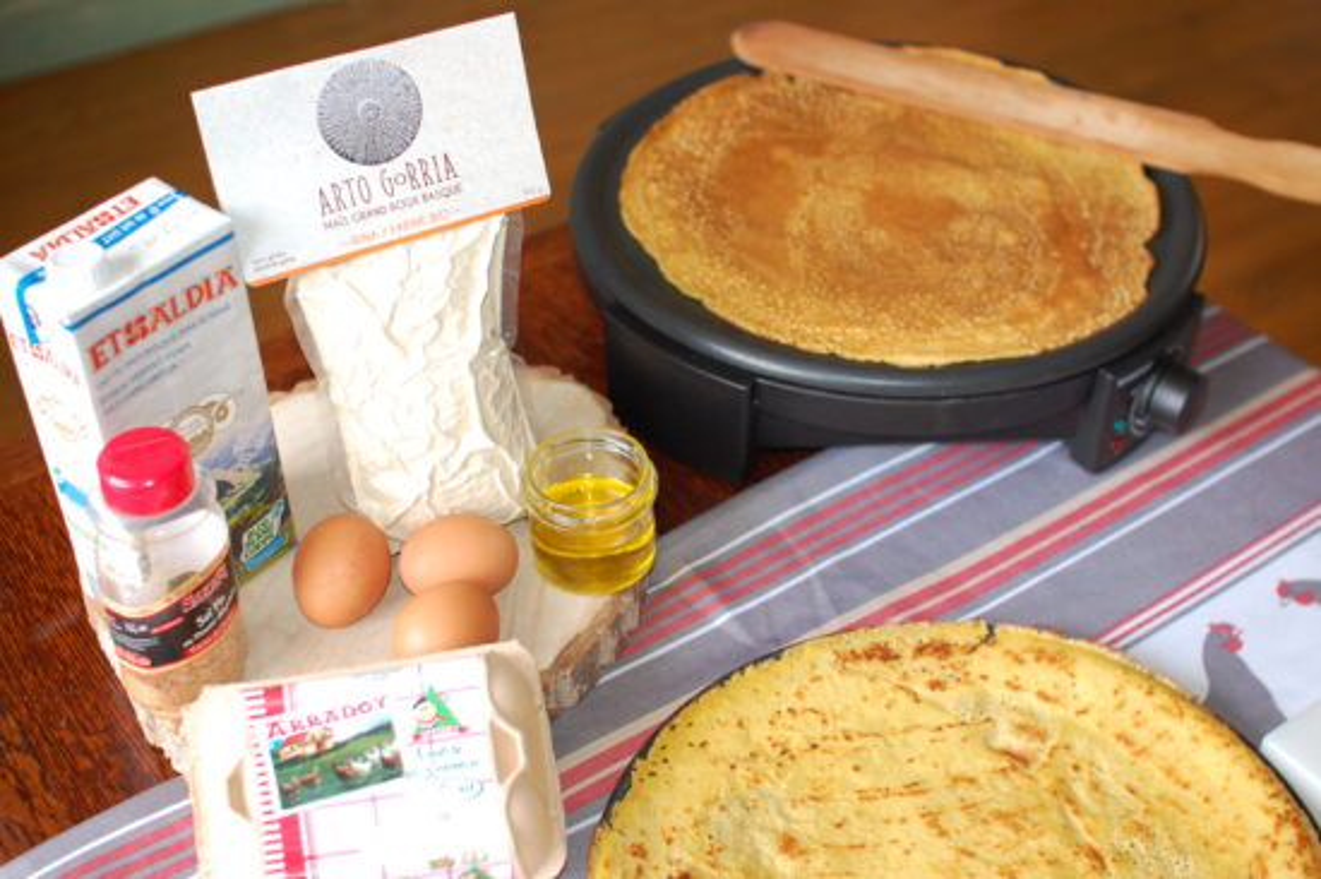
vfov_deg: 29.8
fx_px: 1650
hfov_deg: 43.6
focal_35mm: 45
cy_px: 440
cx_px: 660
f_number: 2.8
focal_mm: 30
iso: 400
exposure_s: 1/60
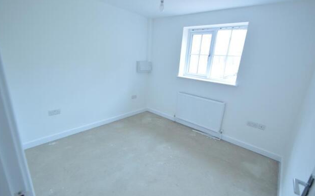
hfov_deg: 97.8
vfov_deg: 71.2
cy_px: 100
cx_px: 160
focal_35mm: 16
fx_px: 137
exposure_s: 1/15
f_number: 3.5
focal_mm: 10
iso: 320
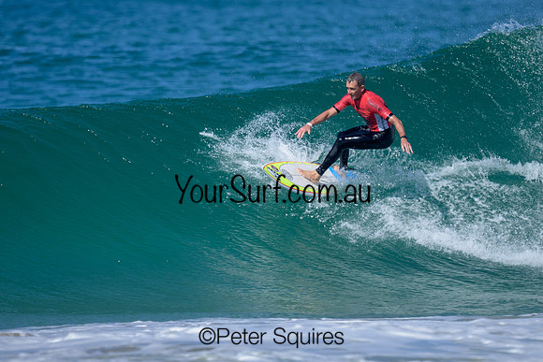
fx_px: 16592
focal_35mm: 1100
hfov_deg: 1.9
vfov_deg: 1.3
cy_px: 179
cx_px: 277
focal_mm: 800
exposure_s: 1/2000
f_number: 6.3
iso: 320
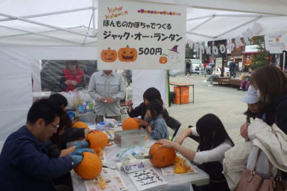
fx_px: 239
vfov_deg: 43.6
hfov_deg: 61.9
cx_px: 141
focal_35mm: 30
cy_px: 86
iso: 125
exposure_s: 1/160
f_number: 3.5
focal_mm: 5
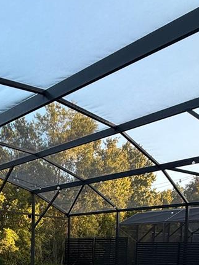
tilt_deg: -3.8
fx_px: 299
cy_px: 272
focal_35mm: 39
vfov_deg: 41.0
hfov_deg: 34.6
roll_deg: -0.9
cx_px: 17
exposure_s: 1/121
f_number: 2.2
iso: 50
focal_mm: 2.22
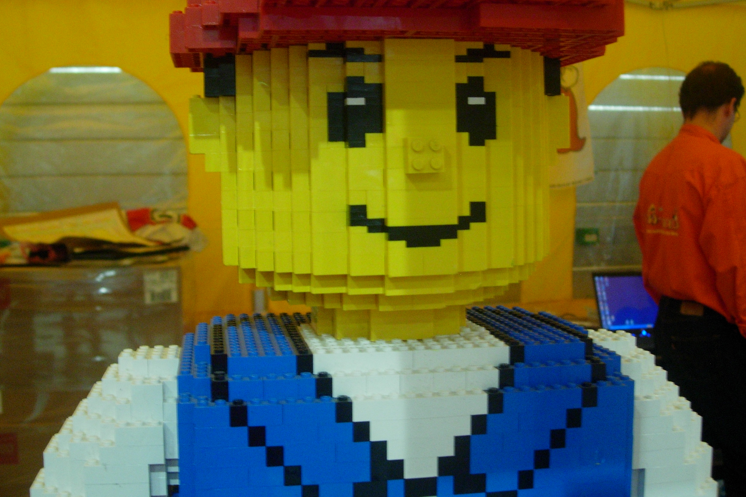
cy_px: 216
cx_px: 366
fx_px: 912
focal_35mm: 44
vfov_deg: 30.5
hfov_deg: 44.5
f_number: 2.8
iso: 200
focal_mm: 7.8
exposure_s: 1/14.6
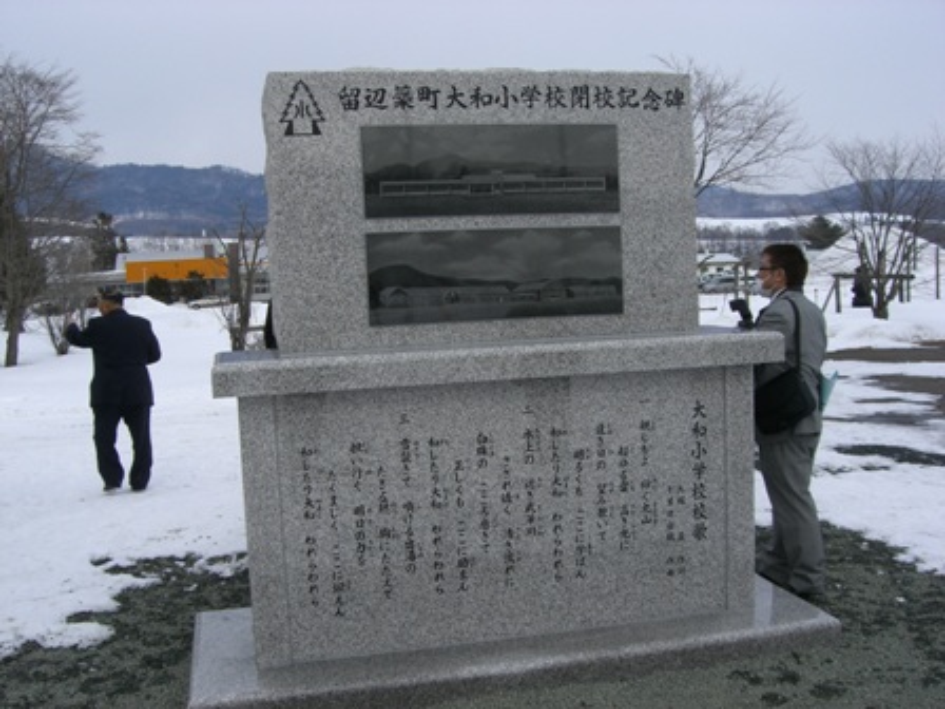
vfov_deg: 37.7
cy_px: 354
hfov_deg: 49.0
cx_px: 472
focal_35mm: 38
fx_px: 1037
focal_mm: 6.2
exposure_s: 1/640
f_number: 4.3
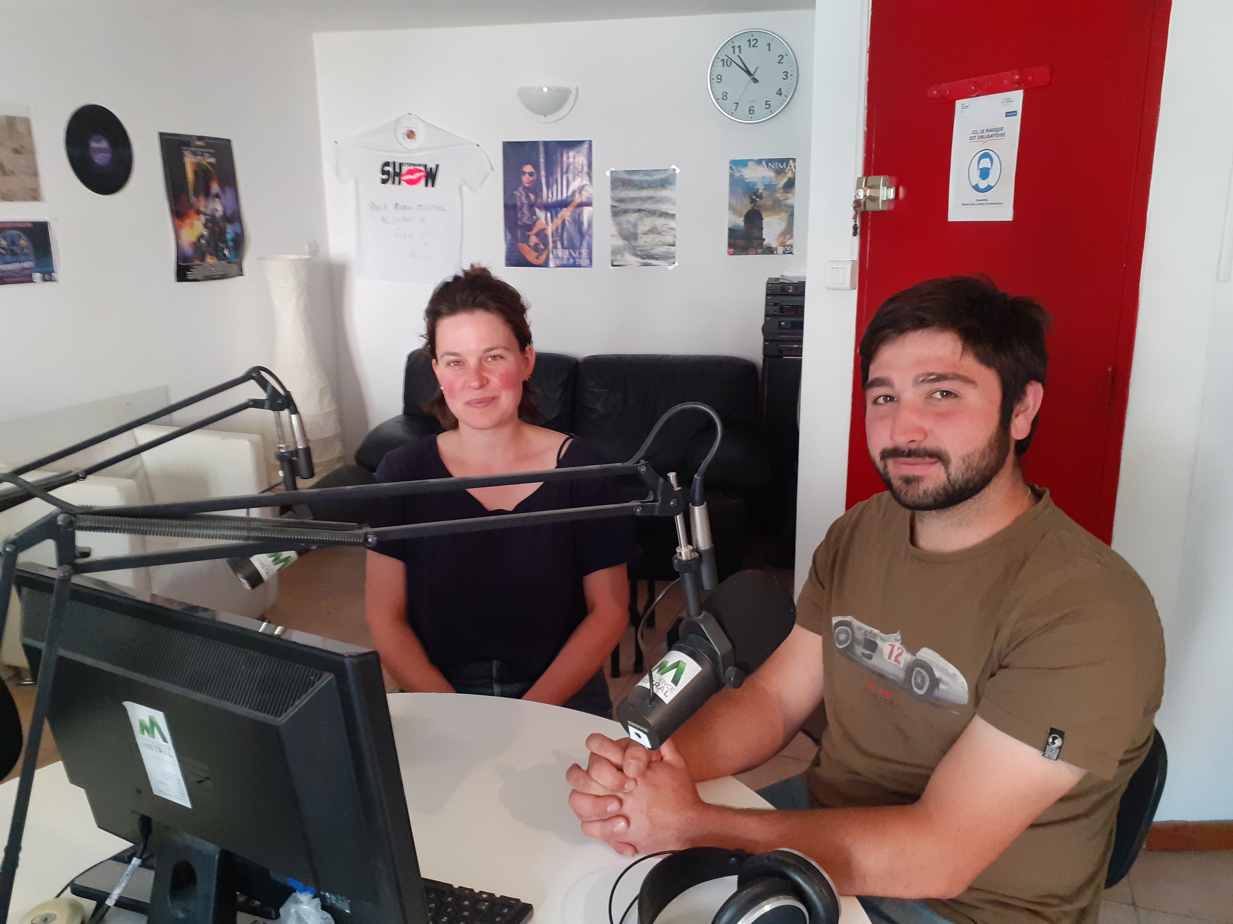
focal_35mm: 27
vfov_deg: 51.4
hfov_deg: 65.3
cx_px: 616
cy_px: 462
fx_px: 962
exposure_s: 1/25
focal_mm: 3.6
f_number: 1.9
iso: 250
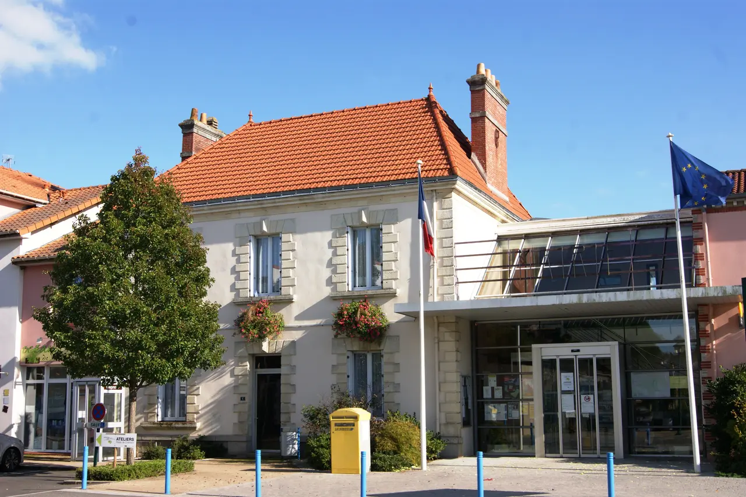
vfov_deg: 31.9
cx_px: 373
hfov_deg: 46.4
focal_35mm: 42
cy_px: 248
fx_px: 870
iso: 100
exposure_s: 1/125
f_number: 11
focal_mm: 28
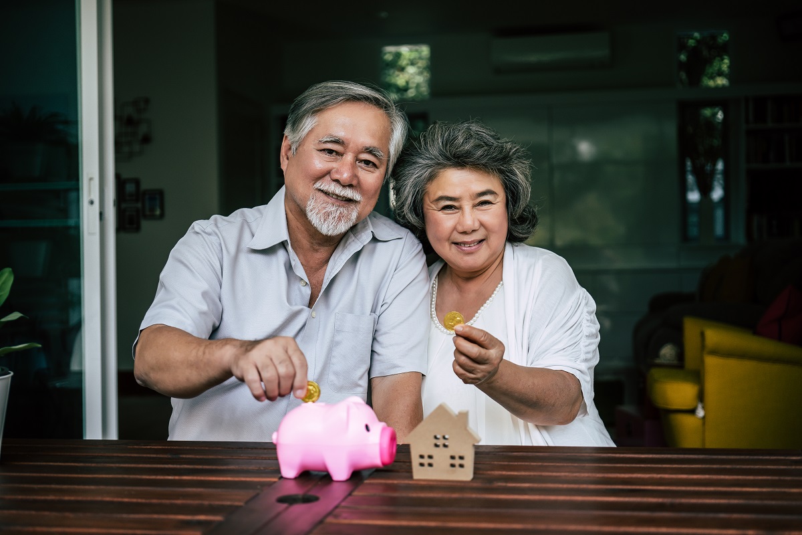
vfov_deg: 27.0
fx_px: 1114
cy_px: 268
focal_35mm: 50
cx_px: 401
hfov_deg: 39.6
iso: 200
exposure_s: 1/500
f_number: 2.8
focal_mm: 50
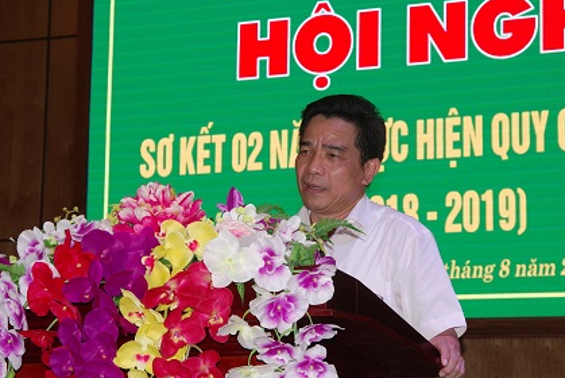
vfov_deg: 13.3
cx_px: 297
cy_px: 170
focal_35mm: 103
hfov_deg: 19.8
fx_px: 1618
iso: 400
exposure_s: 1/100
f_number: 6.3
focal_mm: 48
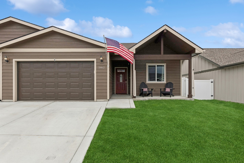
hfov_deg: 81.2
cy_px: 82
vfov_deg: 59.5
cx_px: 122
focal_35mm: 21
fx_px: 142
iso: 200
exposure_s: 1/800
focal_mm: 14
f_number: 6.3
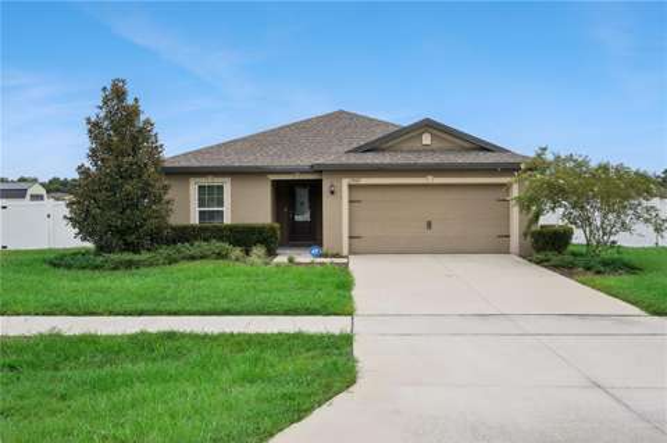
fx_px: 648
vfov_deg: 37.8
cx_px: 334
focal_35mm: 35
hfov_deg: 54.5
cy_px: 222
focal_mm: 35
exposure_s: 1/500
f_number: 9
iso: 400
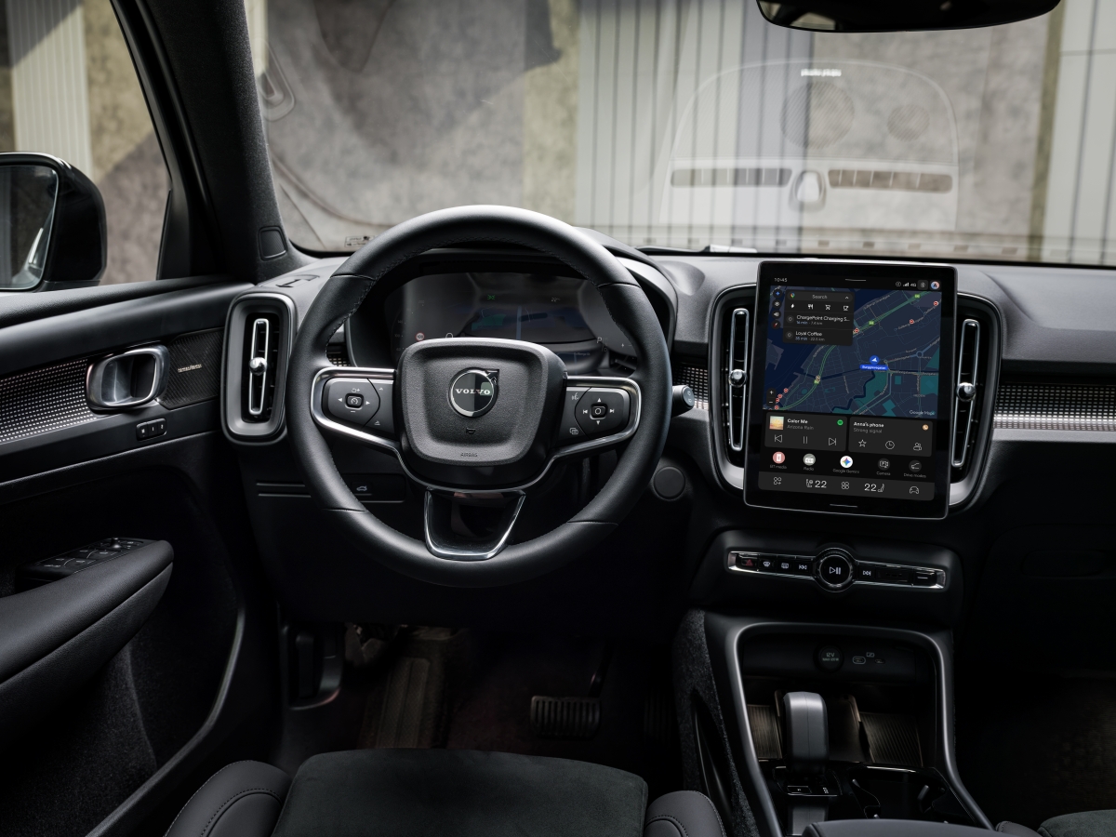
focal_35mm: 37
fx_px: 1193
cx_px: 558
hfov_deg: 50.1
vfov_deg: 38.7
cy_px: 418
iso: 800
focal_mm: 46.5
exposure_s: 1/3
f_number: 8
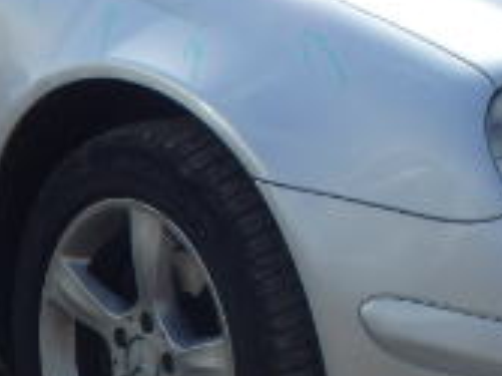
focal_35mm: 138
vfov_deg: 10.7
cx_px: 280
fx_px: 2000
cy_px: 220
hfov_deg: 14.3
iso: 125
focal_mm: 6.4
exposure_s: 1/640
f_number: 4.5
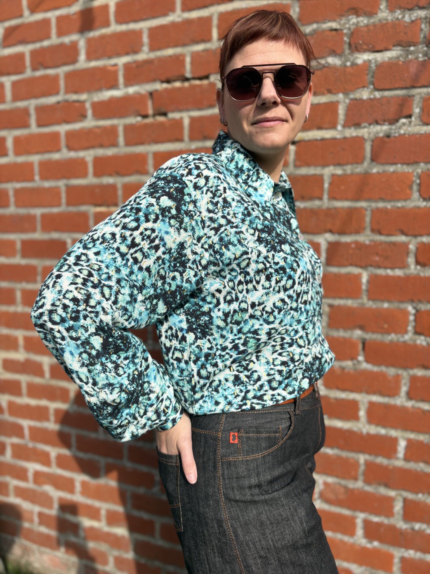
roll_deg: -0.1
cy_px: 287
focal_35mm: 26
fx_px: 431
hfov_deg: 53.1
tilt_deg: -7.7
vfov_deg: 67.3
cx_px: 215
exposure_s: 1/2747
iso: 50
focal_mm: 5.96
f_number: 1.6
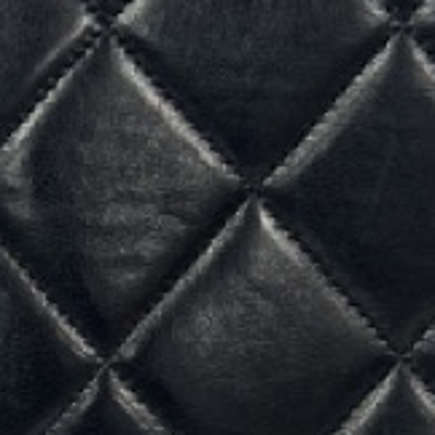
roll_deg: +0.6
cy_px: 467
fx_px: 2588
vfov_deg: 9.5
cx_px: -30
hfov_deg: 9.5
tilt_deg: -8.9
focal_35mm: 182
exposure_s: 1/100
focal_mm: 5.7
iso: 64
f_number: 1.5
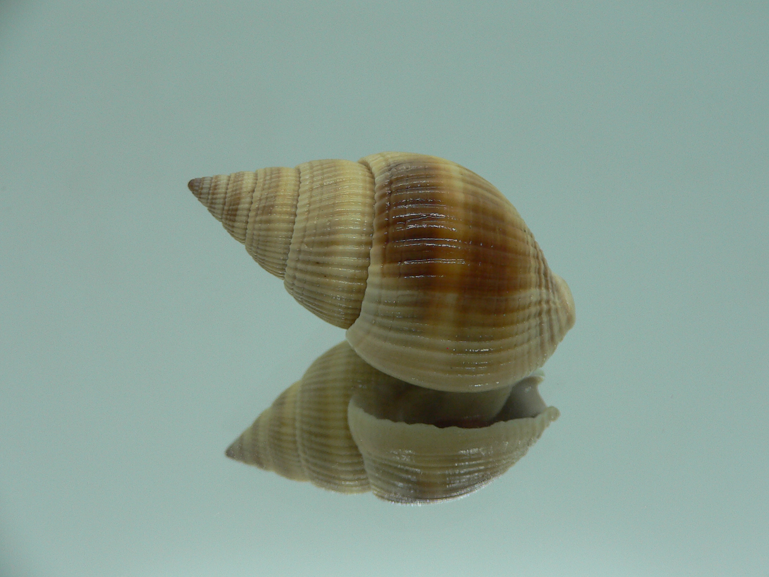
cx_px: 401
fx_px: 844
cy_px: 287
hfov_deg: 49.0
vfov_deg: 37.7
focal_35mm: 38
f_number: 2.8
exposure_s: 1/60
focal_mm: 4.6
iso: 80
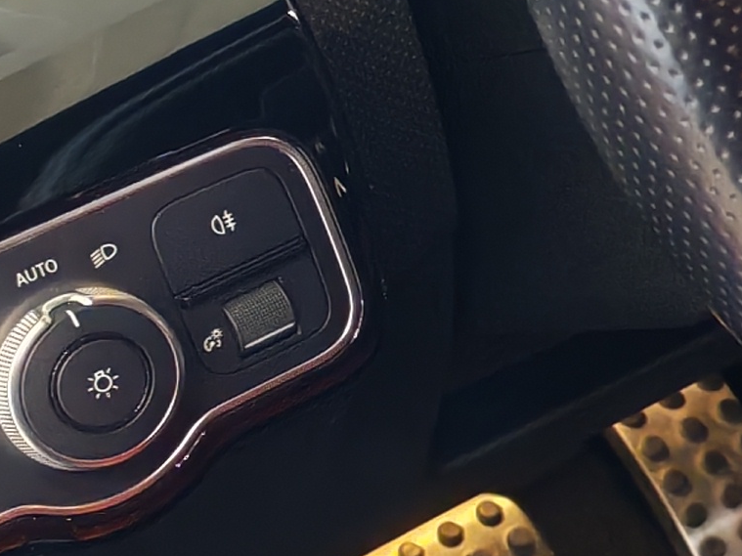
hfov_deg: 10.5
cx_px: 1757
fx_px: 3472
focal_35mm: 162
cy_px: 177
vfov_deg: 9.2
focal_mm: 6.12
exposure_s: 1/50
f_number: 1.9
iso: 809
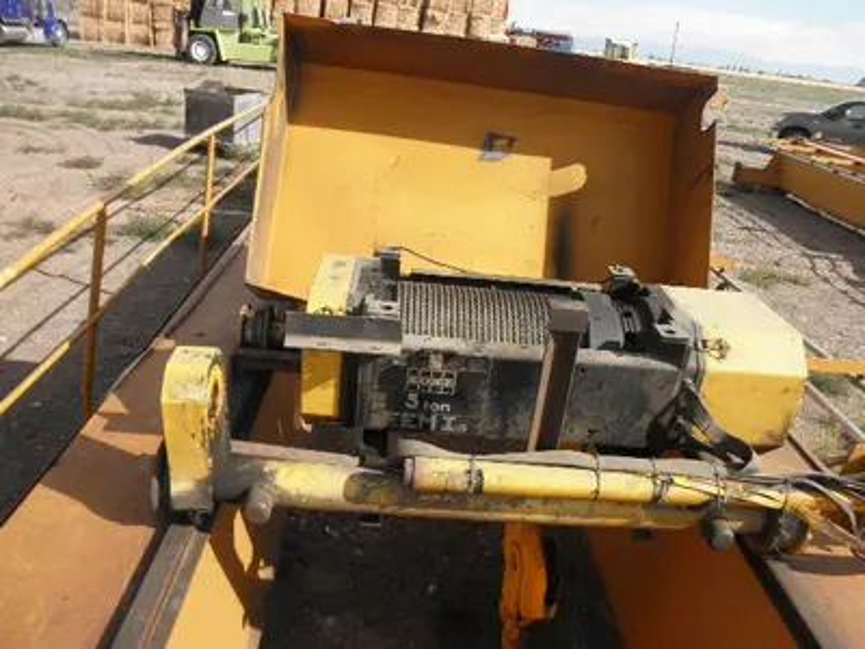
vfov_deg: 49.7
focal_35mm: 28
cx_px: 432
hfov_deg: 63.4
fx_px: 700
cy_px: 324
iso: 64
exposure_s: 1/80
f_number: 8.5
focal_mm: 5
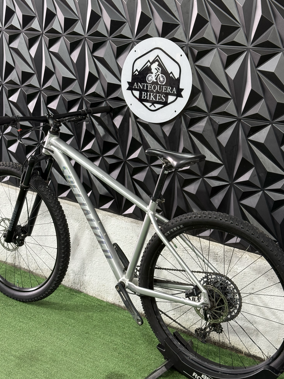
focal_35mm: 49
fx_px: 536
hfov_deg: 29.7
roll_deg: -4.8
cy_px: 186
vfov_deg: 38.9
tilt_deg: -13.5
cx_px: 140
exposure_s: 1/60
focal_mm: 6.76
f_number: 1.78
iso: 125
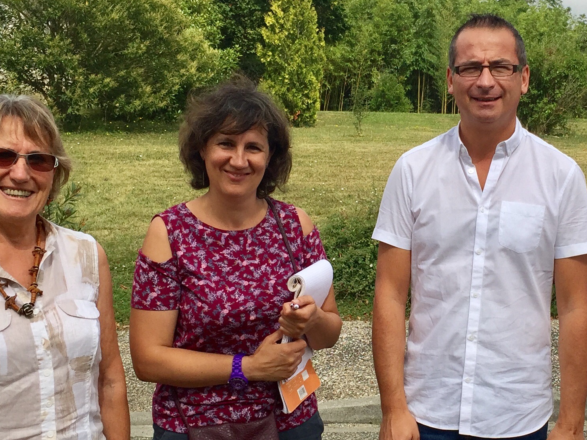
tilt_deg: -6.2
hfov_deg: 29.9
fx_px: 1085
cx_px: 417
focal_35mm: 64
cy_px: 221
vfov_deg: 22.9
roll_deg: -0.5
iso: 32
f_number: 2.2
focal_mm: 4.15
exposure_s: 1/1980
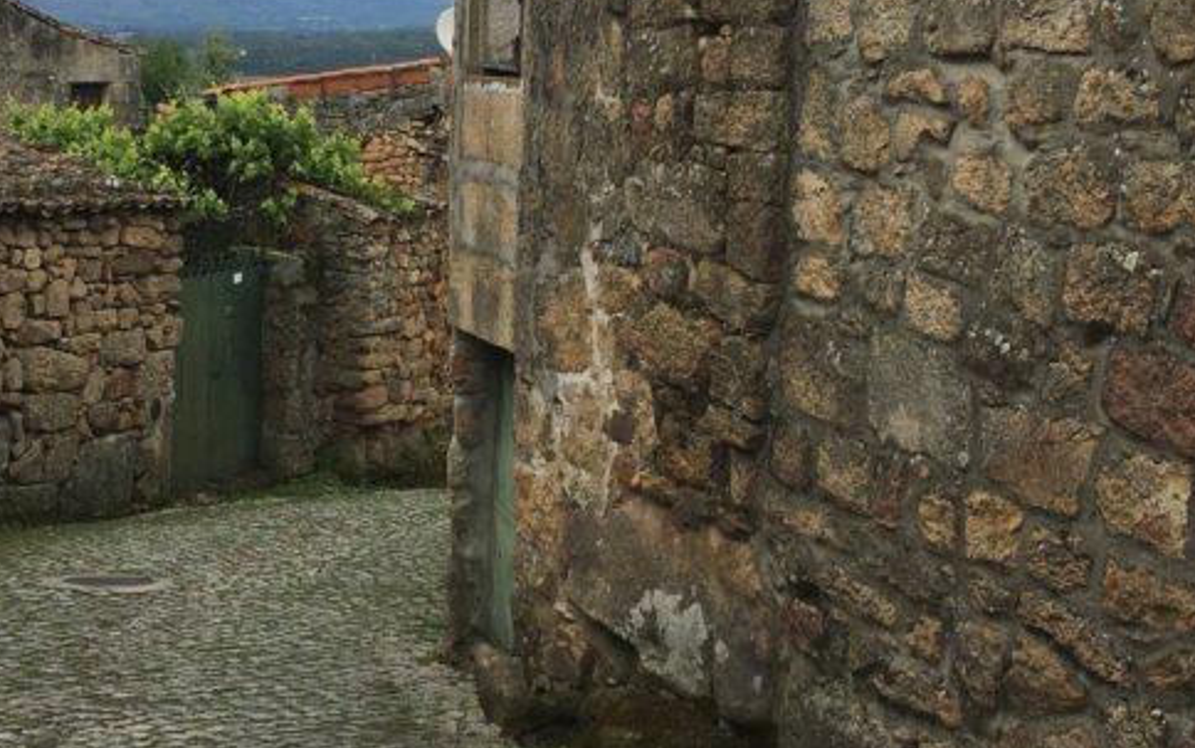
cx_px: 375
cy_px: 281
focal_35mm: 65
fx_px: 2118
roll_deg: -2.4
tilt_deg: -5.8
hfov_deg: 31.2
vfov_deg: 20.0
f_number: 2.2
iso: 25
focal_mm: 4.15
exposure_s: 1/905
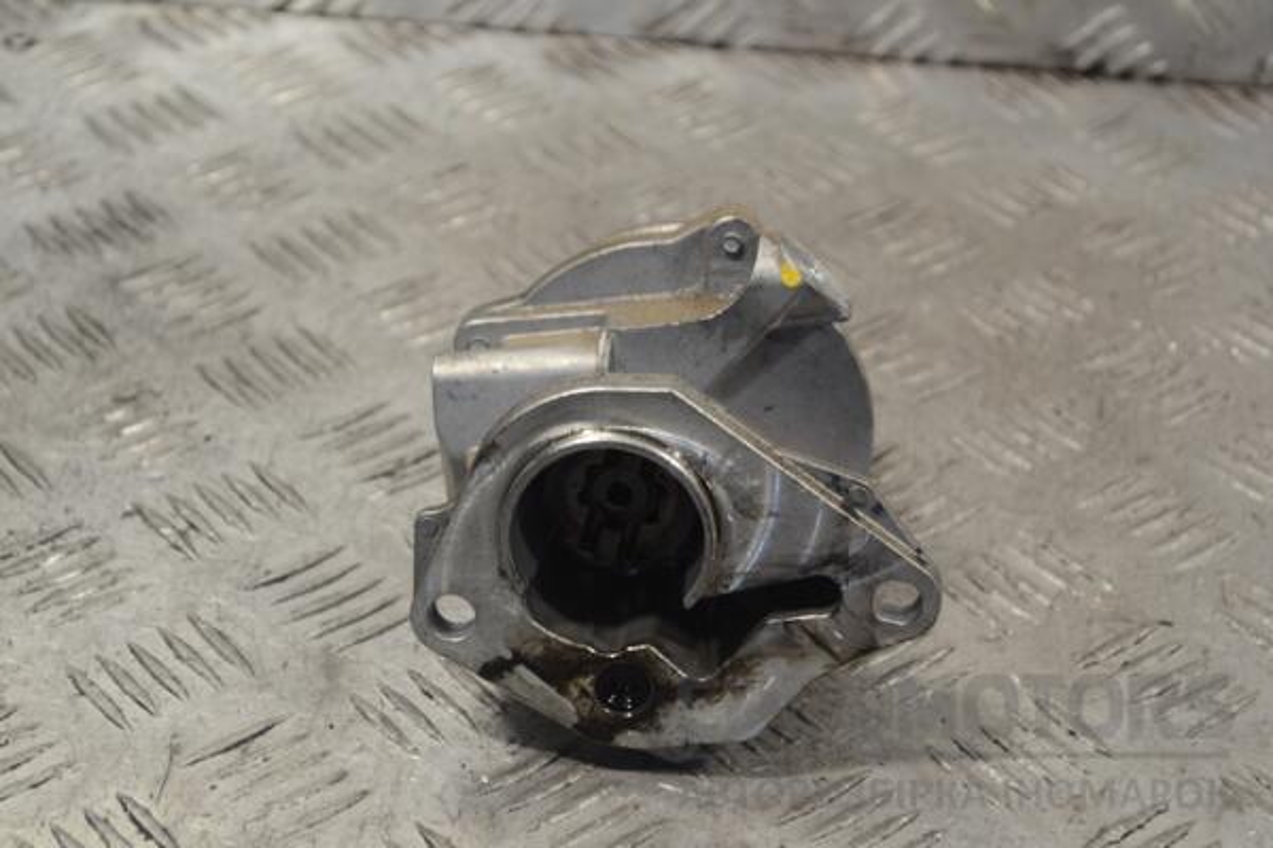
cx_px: 636
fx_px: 2917
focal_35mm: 82
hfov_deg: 24.6
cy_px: 424
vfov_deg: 16.6
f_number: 5.6
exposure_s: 1/30
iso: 200
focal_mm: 55
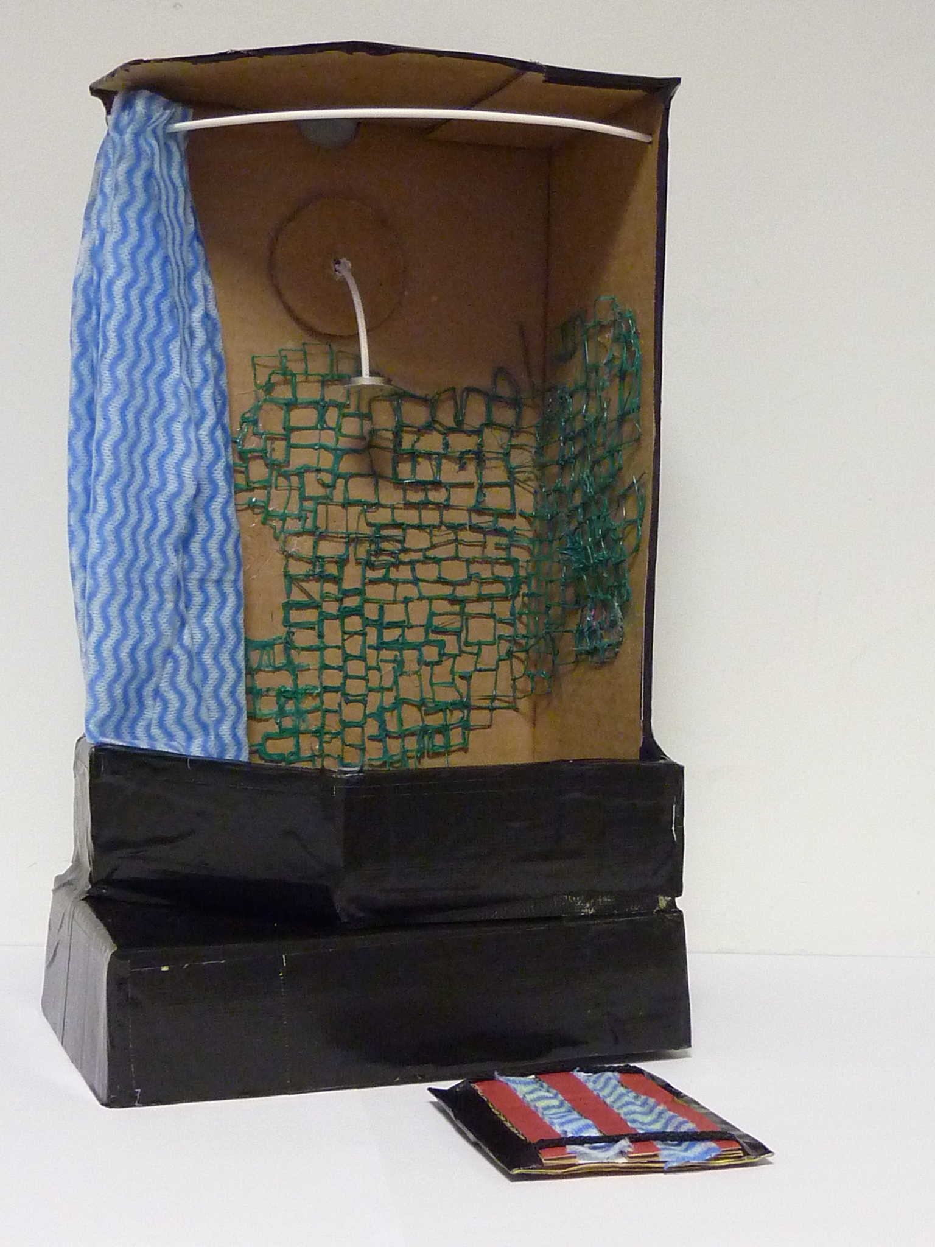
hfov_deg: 28.6
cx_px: 468
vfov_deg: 37.5
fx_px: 1837
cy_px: 624
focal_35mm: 51
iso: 400
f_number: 3.4
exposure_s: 1/15
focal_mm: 4.7
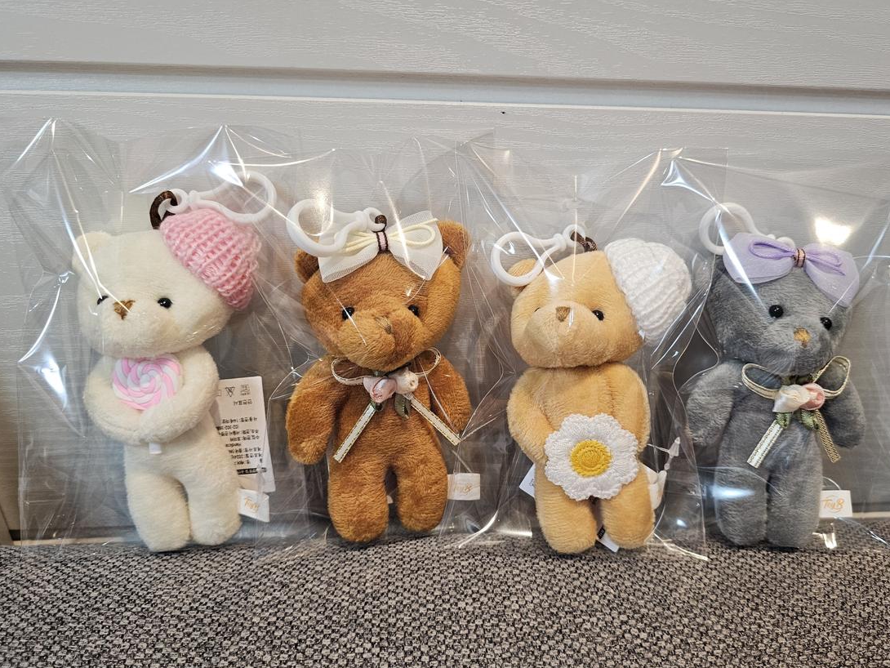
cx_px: 480
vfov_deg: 51.3
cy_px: 364
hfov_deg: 65.2
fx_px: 694
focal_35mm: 27
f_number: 1.7
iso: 200
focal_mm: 6.3
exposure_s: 1/120
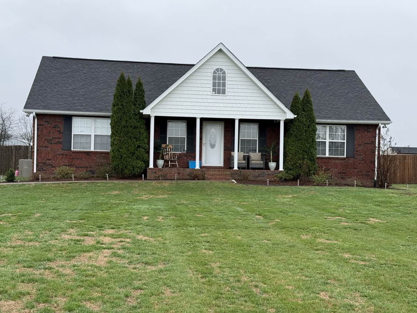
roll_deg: -1.7
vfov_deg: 30.3
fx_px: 578
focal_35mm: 48
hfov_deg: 39.7
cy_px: 156
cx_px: 208
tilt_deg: +0.8
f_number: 1.78
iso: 64
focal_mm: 6.76
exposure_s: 1/1222
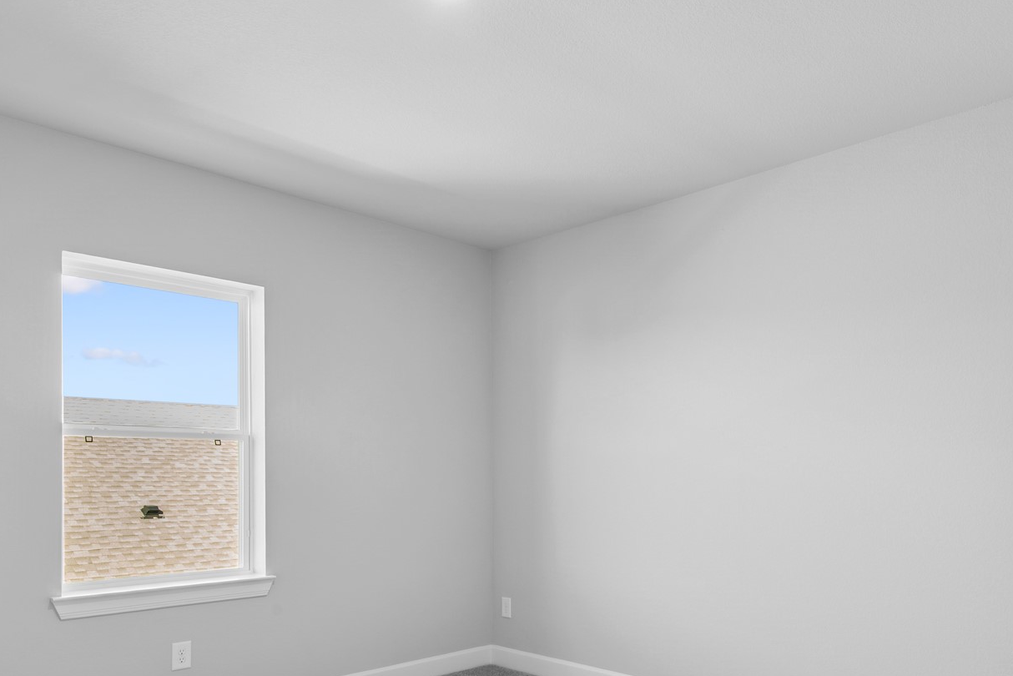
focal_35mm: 27
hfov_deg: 66.8
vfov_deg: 46.7
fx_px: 760
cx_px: 603
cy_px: 481
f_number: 9
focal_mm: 16
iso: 160
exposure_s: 1/2.5
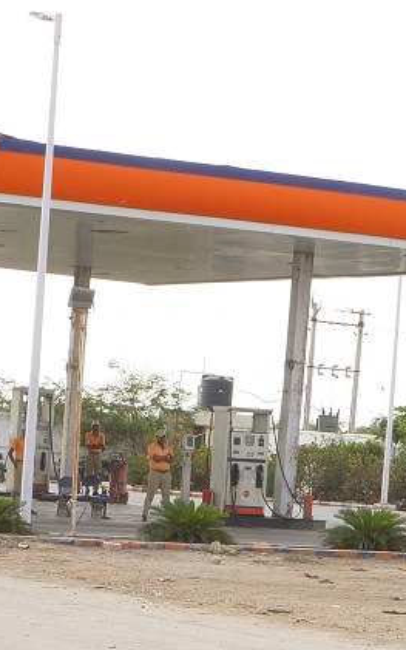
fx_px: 2444
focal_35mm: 138
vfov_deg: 15.0
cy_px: 607
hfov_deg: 9.5
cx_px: 127
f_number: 11
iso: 200
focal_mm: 16
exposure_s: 1/80
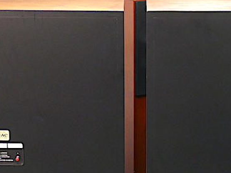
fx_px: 868
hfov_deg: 15.2
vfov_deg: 11.3
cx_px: 133
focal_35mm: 130
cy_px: 169
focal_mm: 9
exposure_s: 1/6
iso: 200
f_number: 4.1
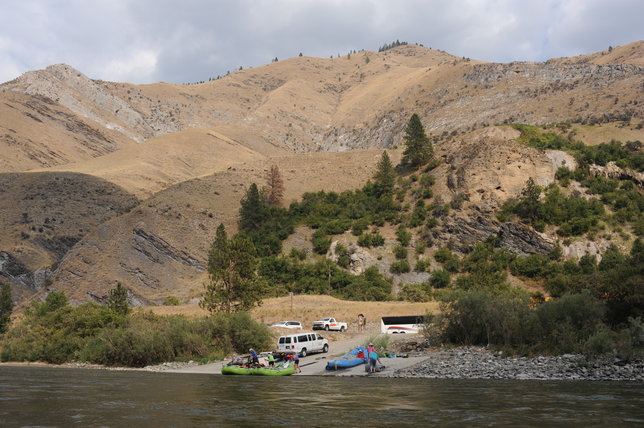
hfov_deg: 54.5
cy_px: 214
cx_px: 322
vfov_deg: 37.8
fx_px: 626
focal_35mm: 35
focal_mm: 35
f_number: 7.1
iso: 200
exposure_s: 1/640
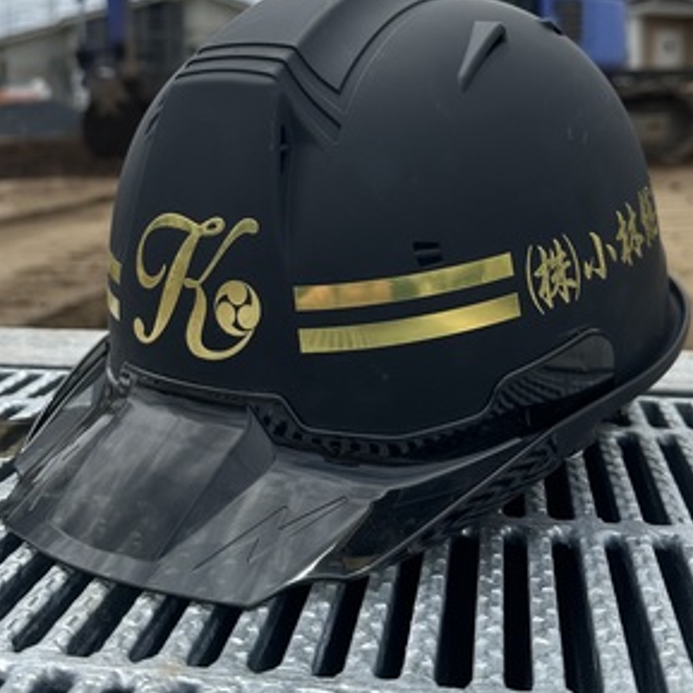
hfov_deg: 38.3
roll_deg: -0.7
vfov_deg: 37.3
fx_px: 997
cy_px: 165
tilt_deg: -3.3
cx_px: 362
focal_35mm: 44
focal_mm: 6.86
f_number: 1.78
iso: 80
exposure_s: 1/8197
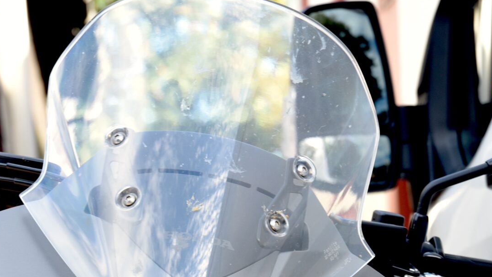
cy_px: 549
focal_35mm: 174
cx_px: 201
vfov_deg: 6.8
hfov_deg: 12.4
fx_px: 2270
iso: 200
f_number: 5.6
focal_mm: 70
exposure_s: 1/125
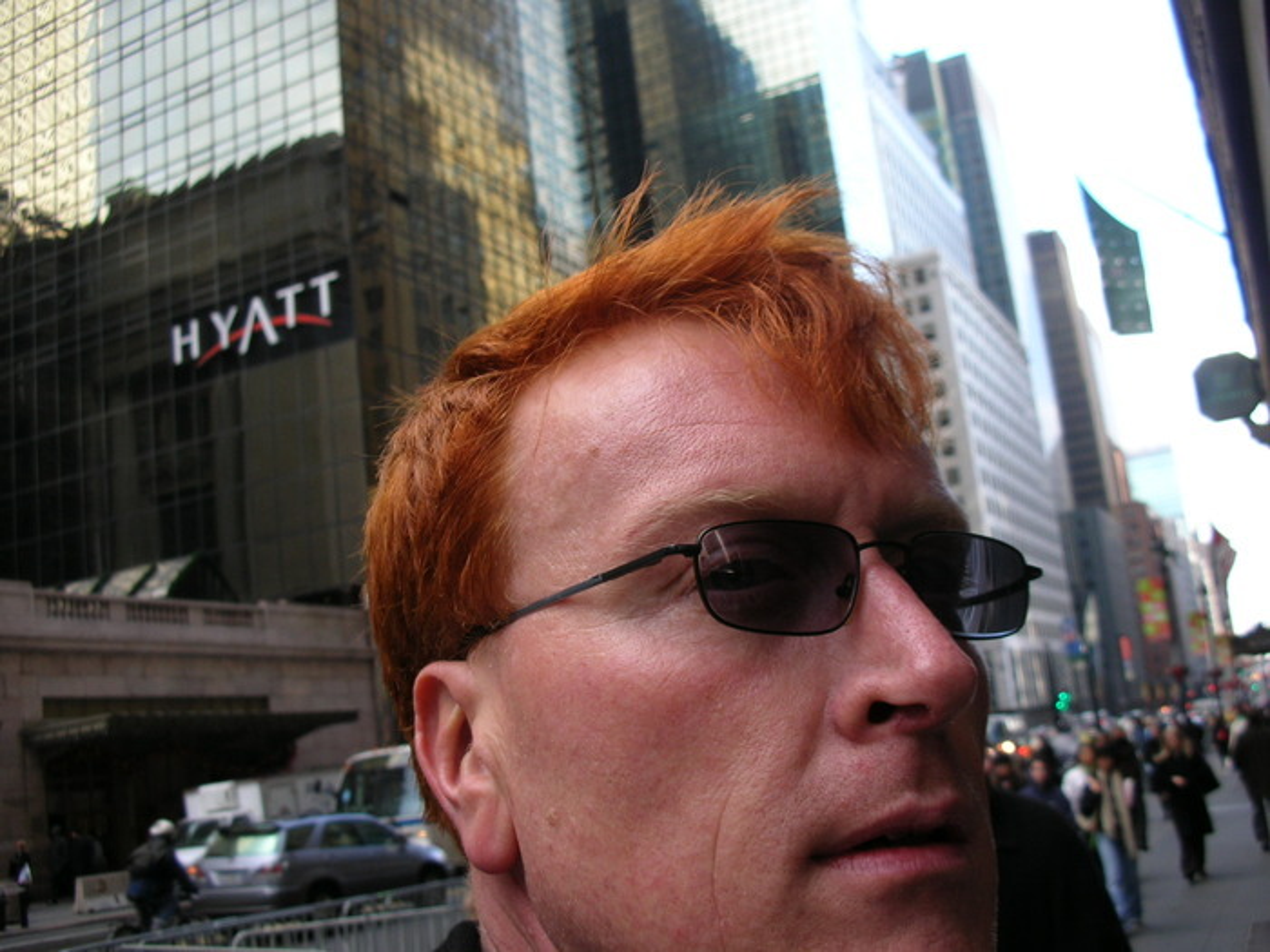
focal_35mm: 35
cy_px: 476
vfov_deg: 40.7
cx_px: 635
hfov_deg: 52.6
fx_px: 1284
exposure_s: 1/104
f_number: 3
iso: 50
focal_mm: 5.8
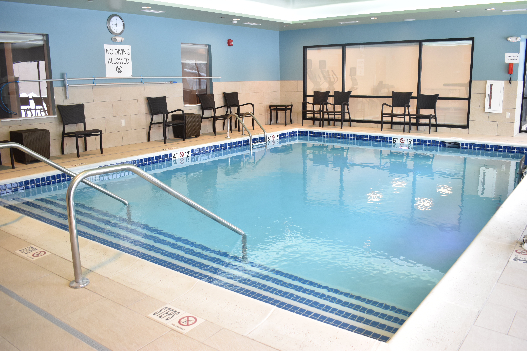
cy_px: 176
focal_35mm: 30
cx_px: 264
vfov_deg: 43.6
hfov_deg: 61.9
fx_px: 439
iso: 800
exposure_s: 1/80
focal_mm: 20
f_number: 4.5
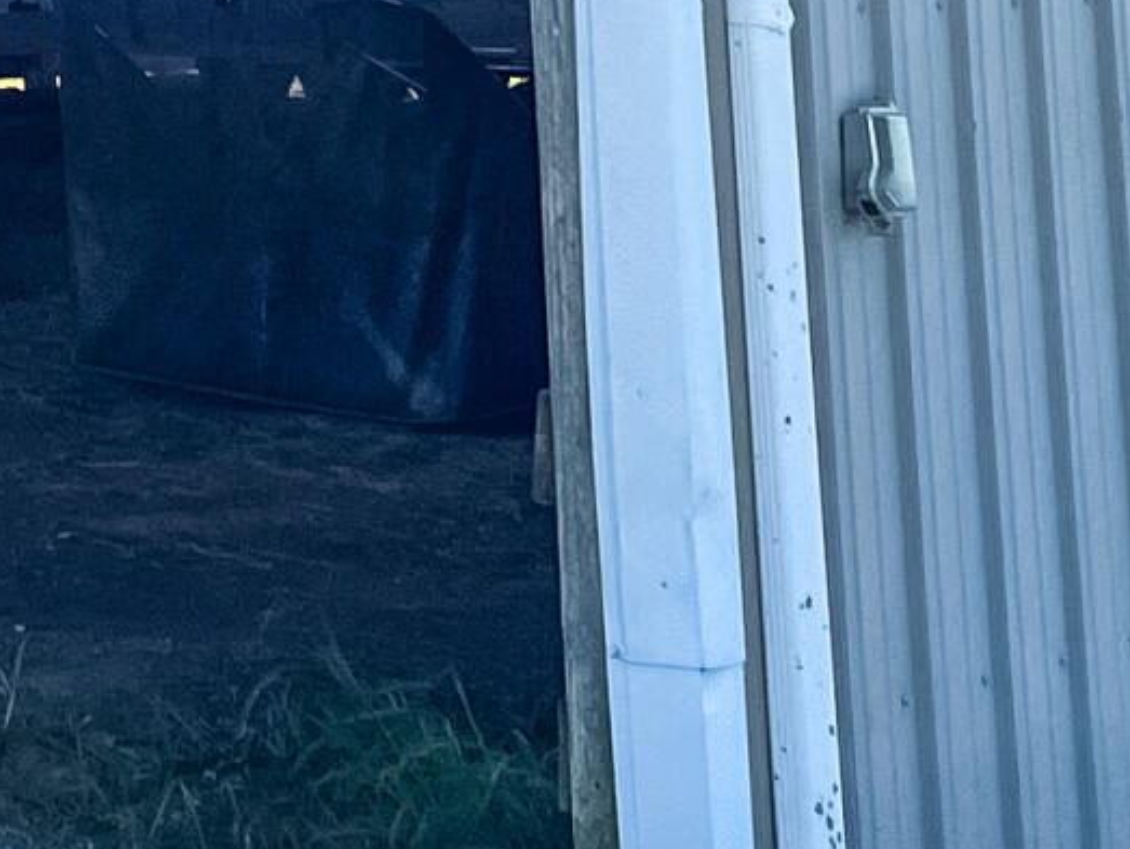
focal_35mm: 149
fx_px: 4867
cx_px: -640
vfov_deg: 9.2
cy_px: -972
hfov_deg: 12.5
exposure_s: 1/2410
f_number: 1.6
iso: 50
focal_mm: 5.1
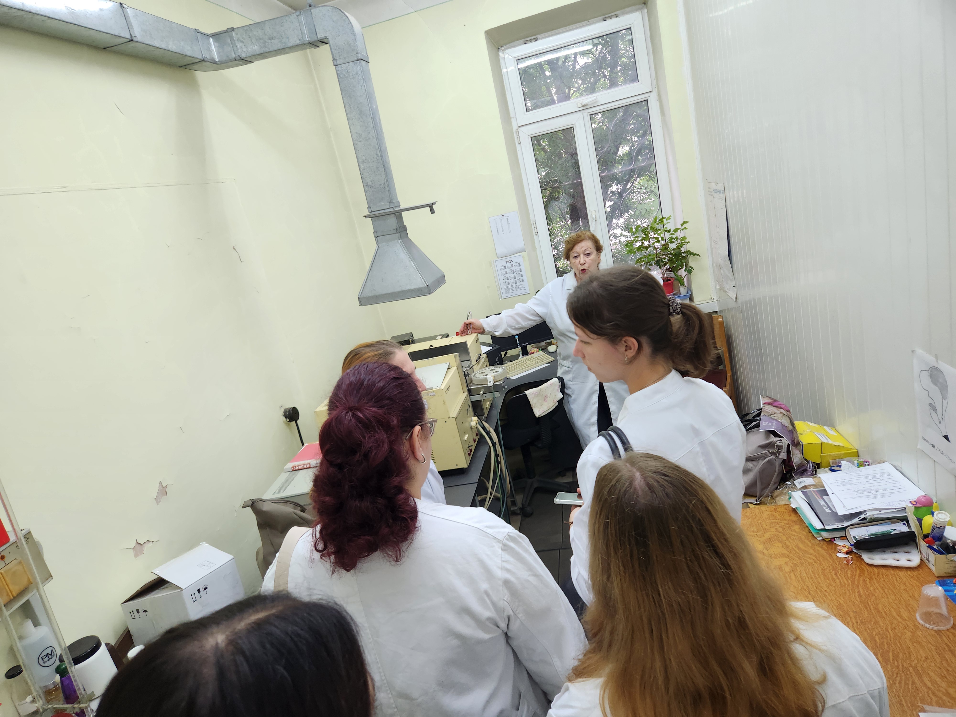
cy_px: 358
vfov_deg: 58.9
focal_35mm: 23
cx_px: 478
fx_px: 635
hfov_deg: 73.9
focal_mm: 5.4
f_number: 1.8
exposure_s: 1/100
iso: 125
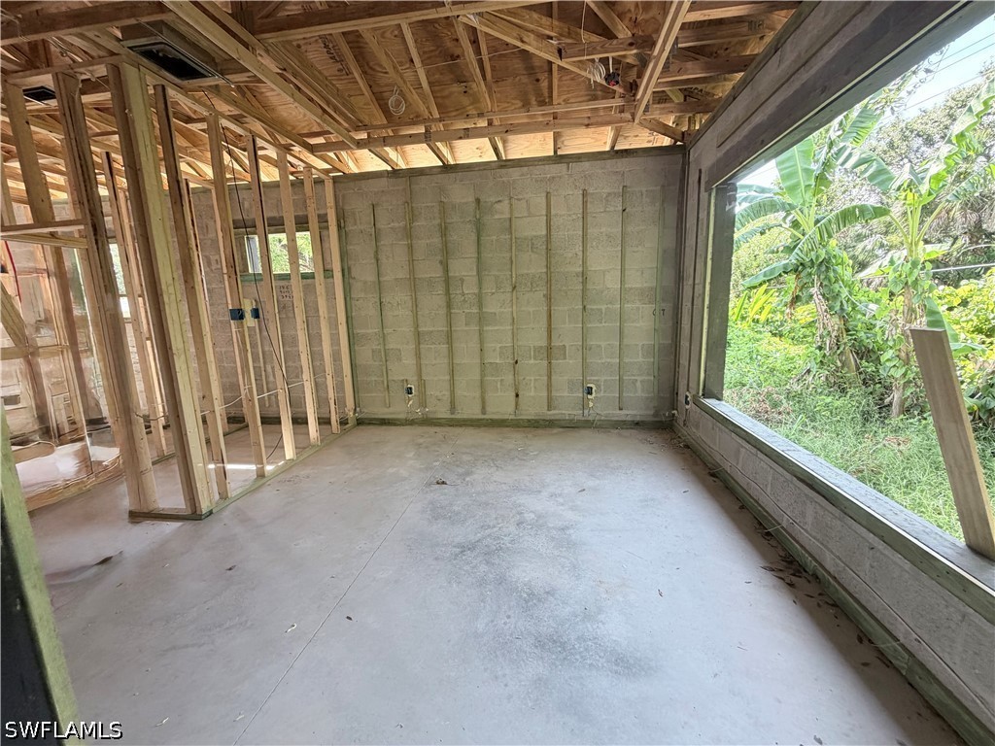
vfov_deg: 85.7
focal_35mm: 14
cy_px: 373
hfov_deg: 102.1
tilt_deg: -6.0
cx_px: 498
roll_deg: +2.8
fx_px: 402
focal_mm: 2.22
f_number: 2.2
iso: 100
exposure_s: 1/121
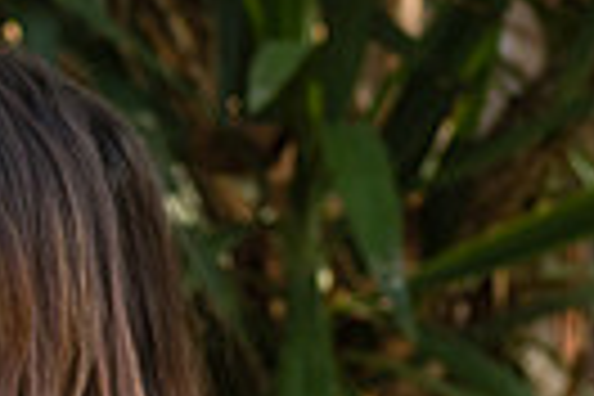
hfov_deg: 4.2
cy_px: 528
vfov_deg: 2.8
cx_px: -559
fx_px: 8035
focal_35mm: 487
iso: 400
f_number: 4.8
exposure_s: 1/320
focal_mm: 72
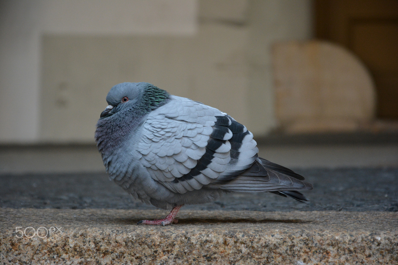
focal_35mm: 158
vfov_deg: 8.7
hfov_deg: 13.0
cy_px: 132
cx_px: 199
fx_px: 1741
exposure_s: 1/125
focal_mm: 105
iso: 1400
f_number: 5.6
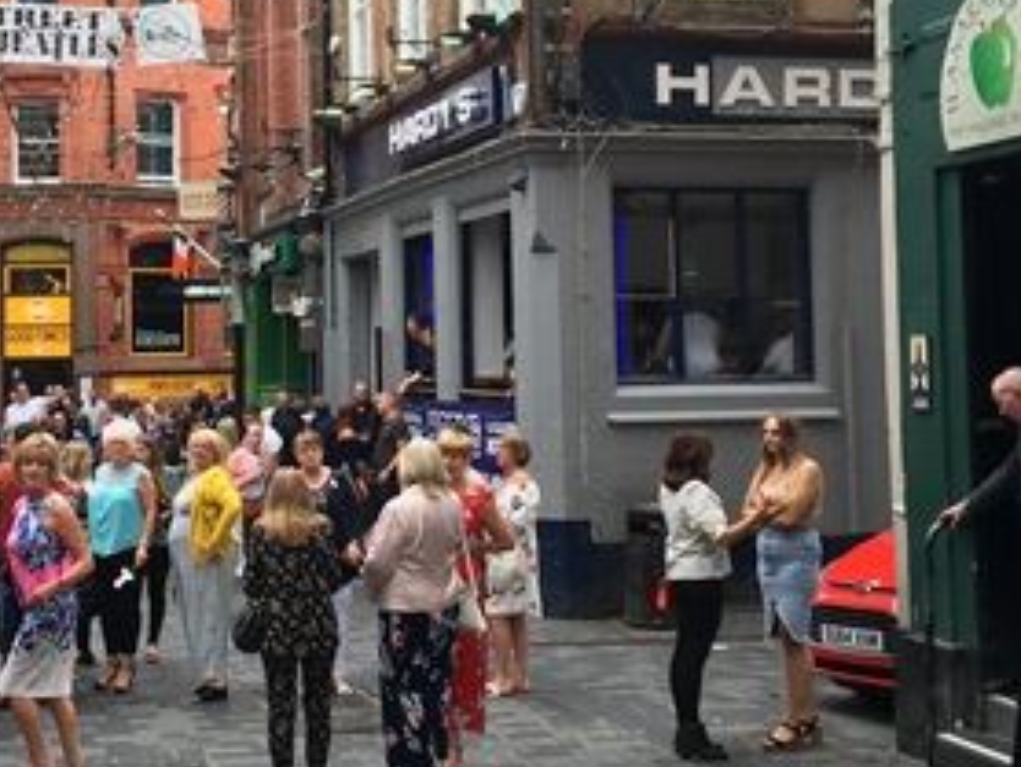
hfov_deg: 30.4
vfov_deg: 23.2
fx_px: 1860
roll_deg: +1.2
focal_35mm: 63
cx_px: 318
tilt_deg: +0.5
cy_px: 250
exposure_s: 1/104
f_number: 2.2
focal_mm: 4.15
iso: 25
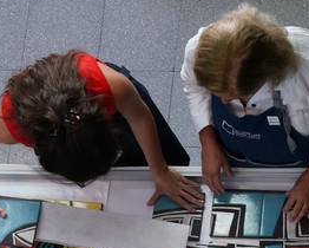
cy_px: 266
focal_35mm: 147
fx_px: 1345
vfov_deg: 10.4
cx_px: 152
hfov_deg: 13.1
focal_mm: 57
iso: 3200
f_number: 5.6
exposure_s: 1/160
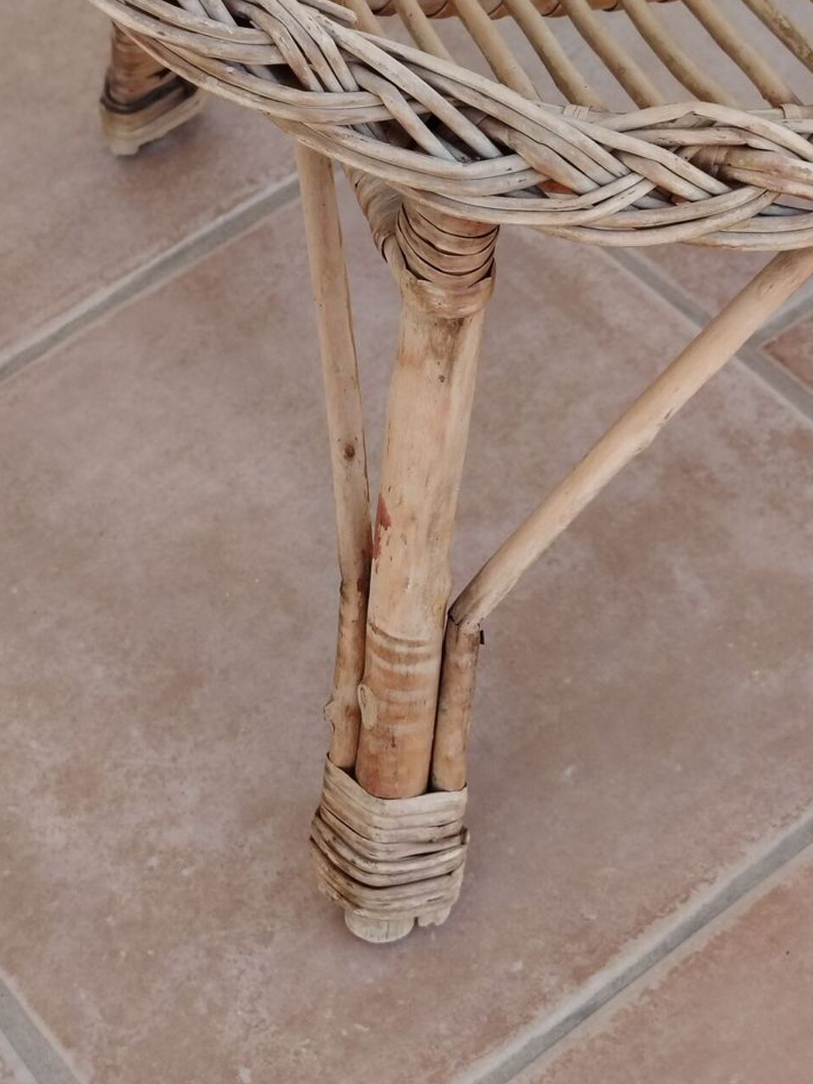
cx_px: 425
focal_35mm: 79
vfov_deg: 24.7
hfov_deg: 18.7
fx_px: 2475
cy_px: 545
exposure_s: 1/120
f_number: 1.75
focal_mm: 5.25
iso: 222
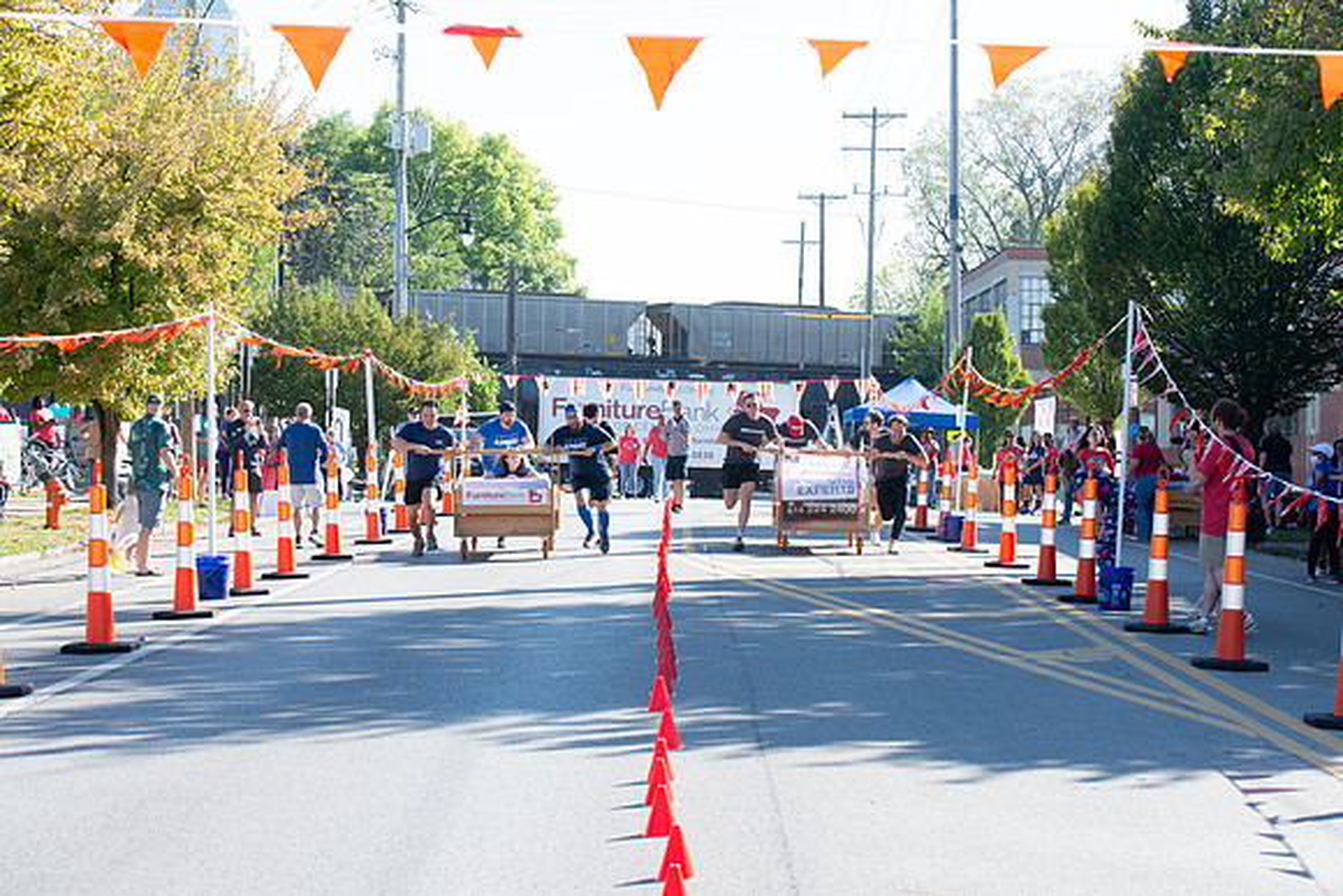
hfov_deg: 27.3
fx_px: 2765
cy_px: 448
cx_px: 672
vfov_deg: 18.4
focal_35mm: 74
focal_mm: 70
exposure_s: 1/250
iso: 200
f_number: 7.1
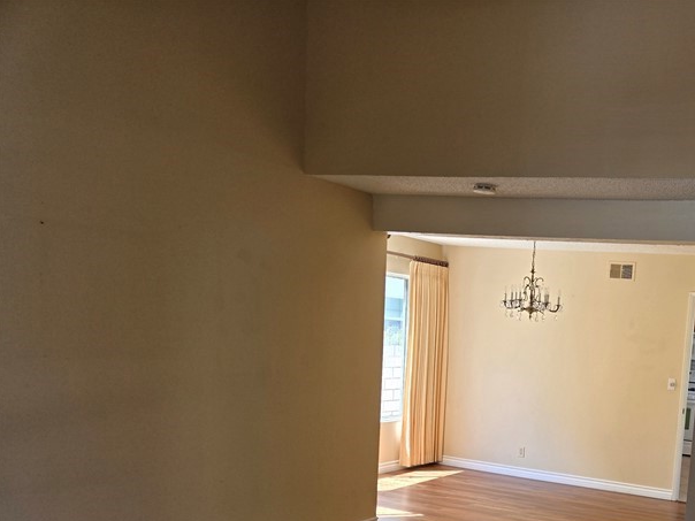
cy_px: 440
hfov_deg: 44.8
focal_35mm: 39
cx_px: 585
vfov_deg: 35.2
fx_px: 783
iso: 64
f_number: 1.8
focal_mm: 5.4
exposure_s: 1/180
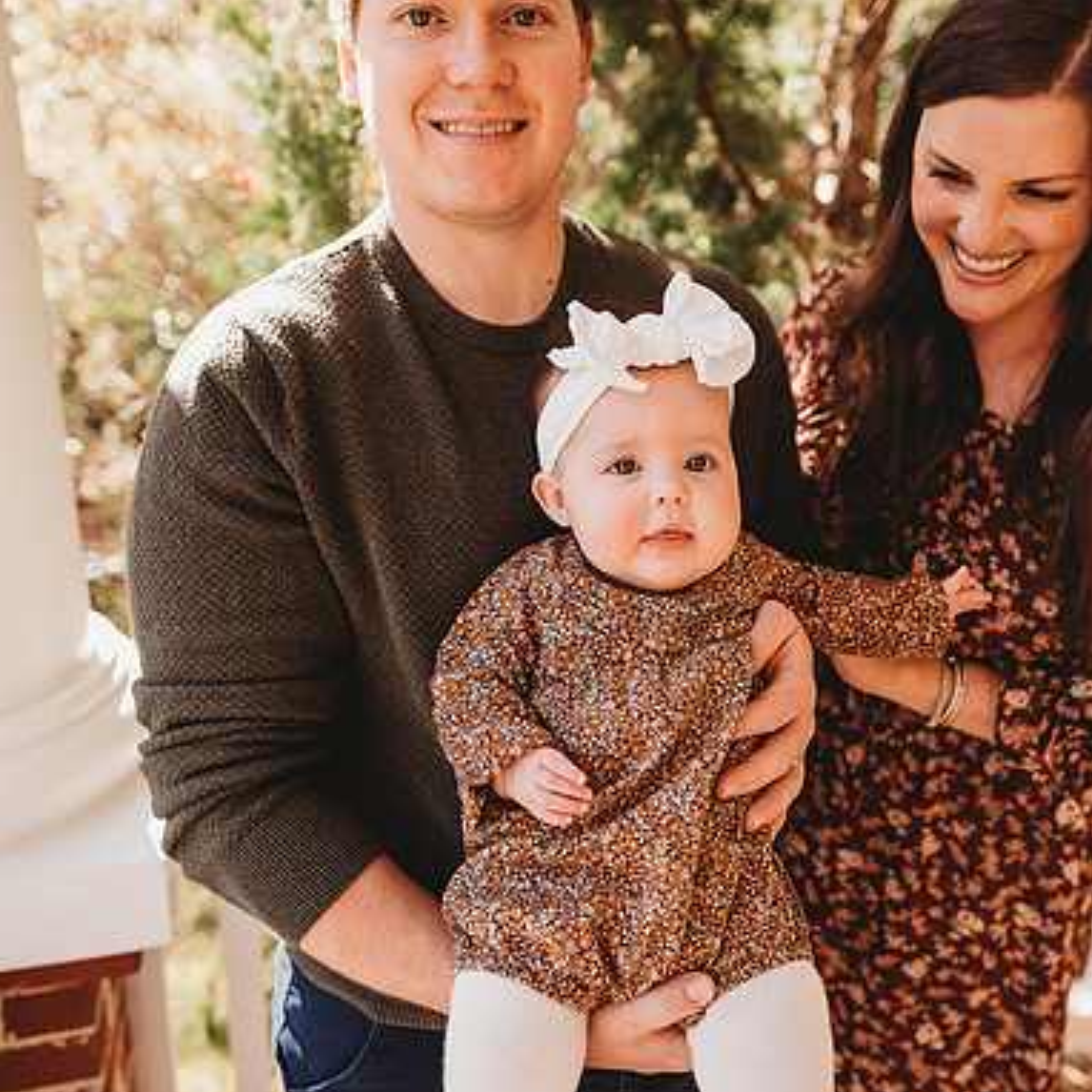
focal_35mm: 31
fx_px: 1106
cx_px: 597
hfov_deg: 52.5
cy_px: 547
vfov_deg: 52.5
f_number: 2.8
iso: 200
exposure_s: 1/320
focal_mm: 24
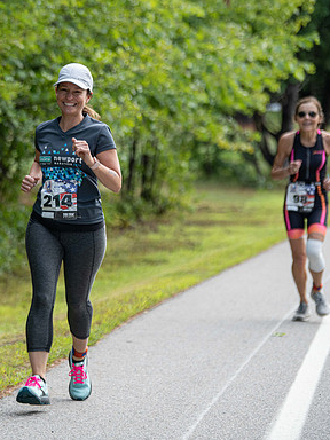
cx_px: 54
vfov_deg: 10.1
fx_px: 2491
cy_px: 221
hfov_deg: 7.6
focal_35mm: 196
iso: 250
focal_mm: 135
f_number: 3.5
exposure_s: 1/400
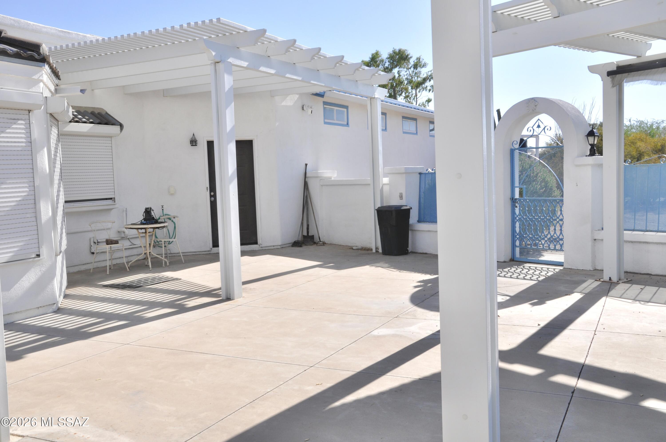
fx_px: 665
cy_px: 221
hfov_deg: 53.2
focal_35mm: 36
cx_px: 333
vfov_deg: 36.8
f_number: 14
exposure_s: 1/200
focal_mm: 24
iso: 200
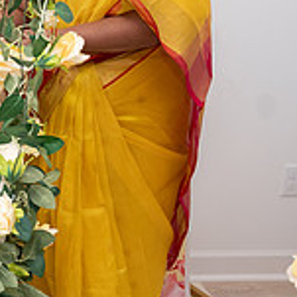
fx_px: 864
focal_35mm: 89
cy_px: 131
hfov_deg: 16.3
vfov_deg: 19.5
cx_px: -242
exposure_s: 1/200
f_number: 3.5
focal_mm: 27
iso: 500
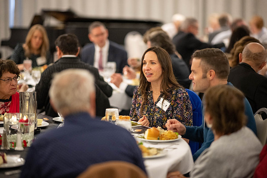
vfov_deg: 13.0
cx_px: 134
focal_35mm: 105
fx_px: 779
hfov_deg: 19.5
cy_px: 89
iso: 4000
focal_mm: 105
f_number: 1.4
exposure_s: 1/400
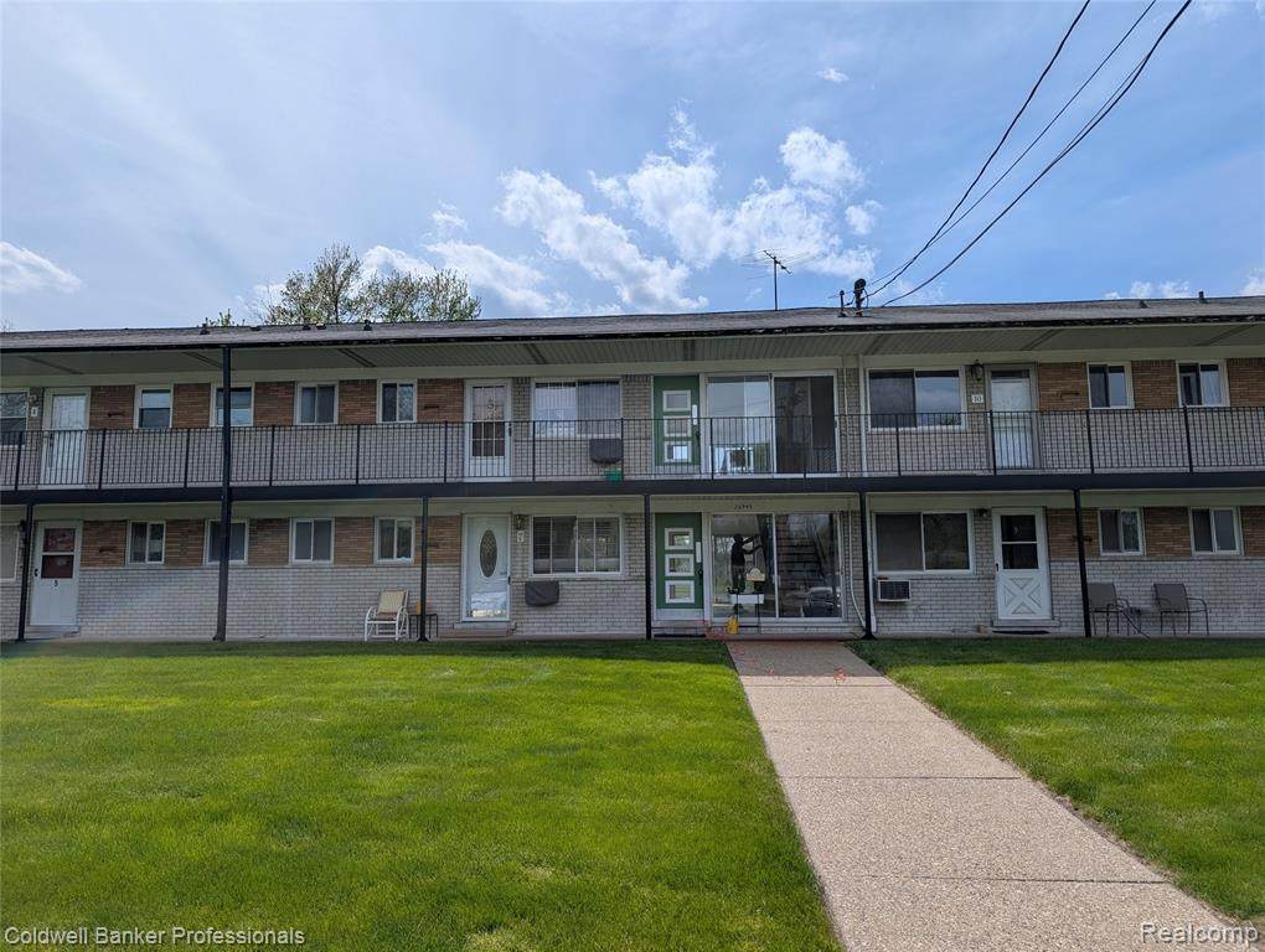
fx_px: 878
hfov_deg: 71.5
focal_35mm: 24
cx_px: 632
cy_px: 476
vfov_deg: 56.9
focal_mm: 6.9
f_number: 1.68
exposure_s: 1/2370
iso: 21
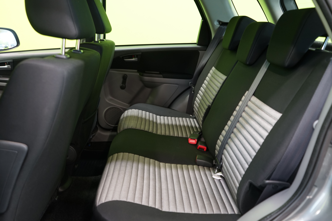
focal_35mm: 28
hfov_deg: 65.5
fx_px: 258
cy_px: 110
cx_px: 166
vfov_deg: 46.4
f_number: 4.5
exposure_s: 1/10
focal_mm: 28
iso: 800
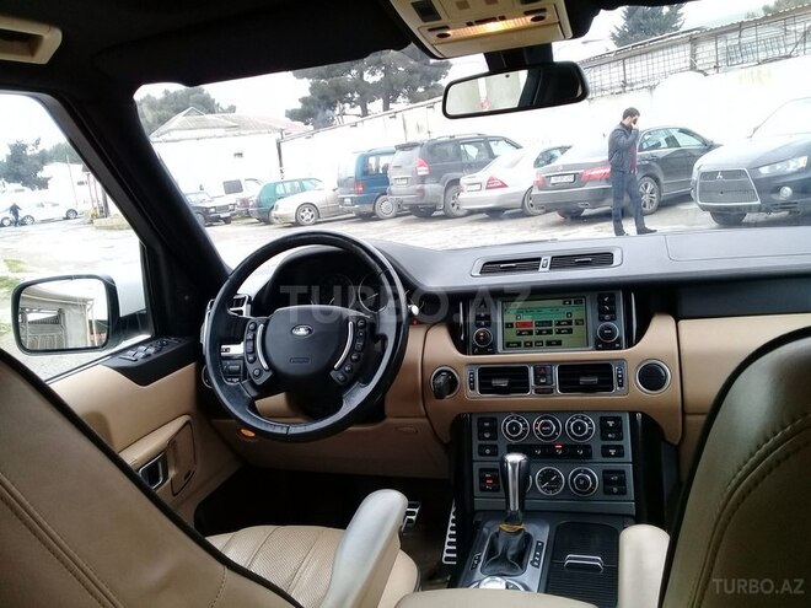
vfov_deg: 45.4
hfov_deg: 58.4
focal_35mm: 31
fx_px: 726
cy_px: 304
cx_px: 406
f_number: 2.2
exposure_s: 1/100
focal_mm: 3.3
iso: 64
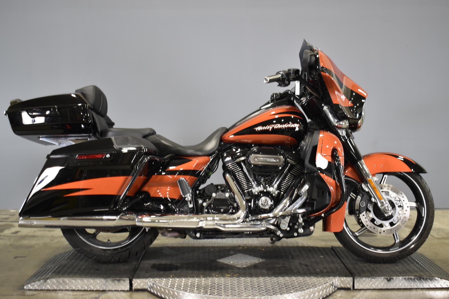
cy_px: 150
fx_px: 524
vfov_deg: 31.9
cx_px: 224
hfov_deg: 46.4
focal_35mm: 42
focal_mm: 28
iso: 400
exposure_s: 1/15
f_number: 4.2
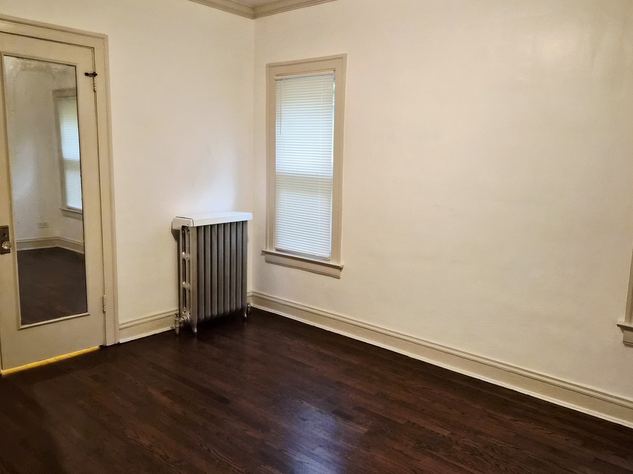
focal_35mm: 28
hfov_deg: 63.2
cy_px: 233
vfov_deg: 49.7
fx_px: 512
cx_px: 359
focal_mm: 5.4
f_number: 1.8
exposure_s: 1/120
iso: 1600
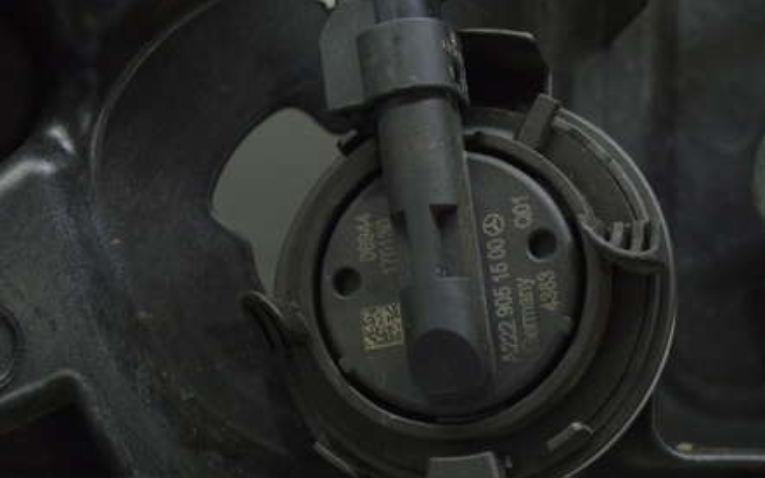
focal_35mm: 84
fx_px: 1751
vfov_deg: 15.5
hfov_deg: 24.6
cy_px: 325
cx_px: 429
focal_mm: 38
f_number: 5.6
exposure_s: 1/20
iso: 400
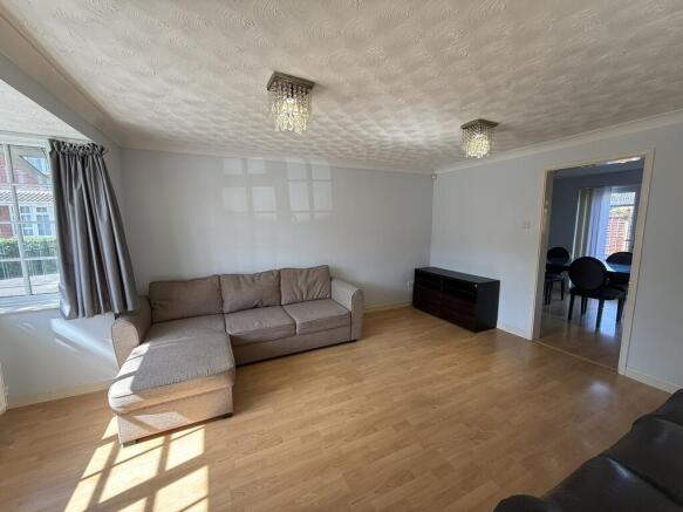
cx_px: 342
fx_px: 276
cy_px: 256
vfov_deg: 85.7
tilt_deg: -7.2
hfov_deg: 102.1
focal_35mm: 14
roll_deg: +0.3
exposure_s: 1/99
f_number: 2.2
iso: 64
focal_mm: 2.22
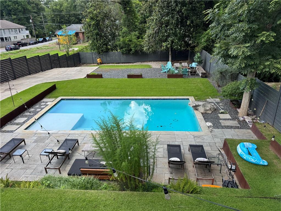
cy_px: 106
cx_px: 140
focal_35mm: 24
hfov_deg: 71.6
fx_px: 195
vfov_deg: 56.8
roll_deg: +1.4
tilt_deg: -23.7
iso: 80
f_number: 1.78
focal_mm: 6.76
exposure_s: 1/739
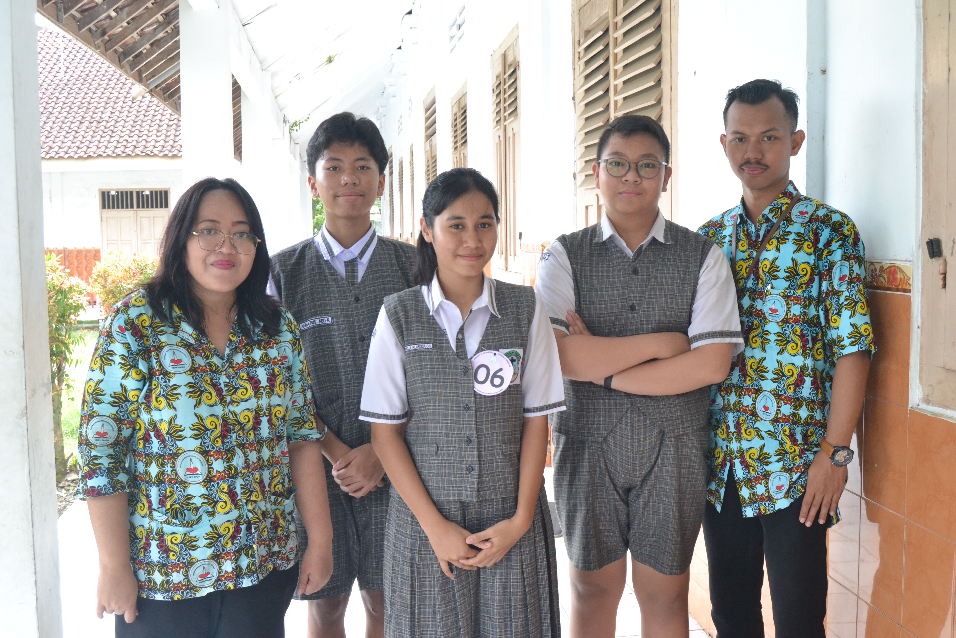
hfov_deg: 49.6
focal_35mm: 39
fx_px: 1036
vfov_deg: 34.2
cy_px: 319
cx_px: 478
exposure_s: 1/200
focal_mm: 26
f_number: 8
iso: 1600
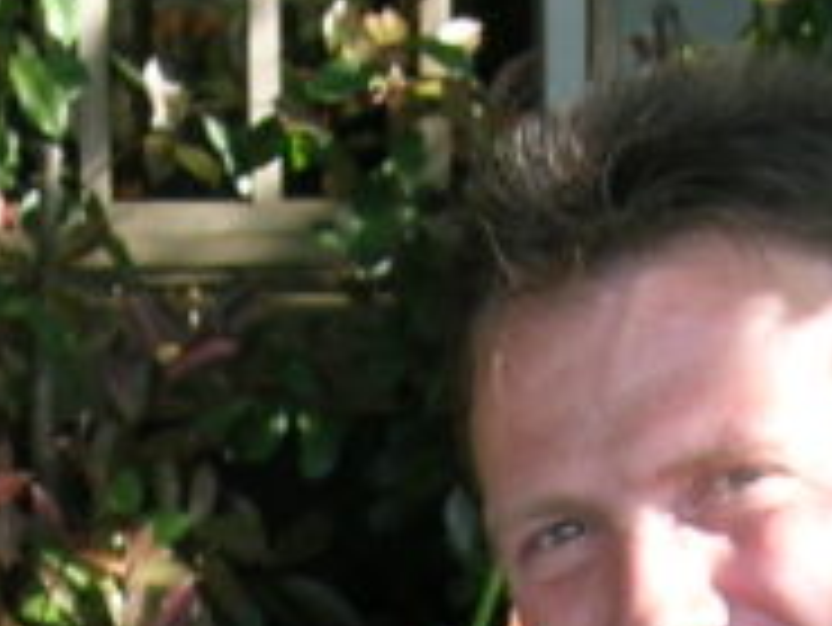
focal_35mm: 277
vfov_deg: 5.2
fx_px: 6662
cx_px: 261
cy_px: 1630
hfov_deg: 7.1
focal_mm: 10.3
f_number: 4.8
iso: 50
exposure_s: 1/71.7
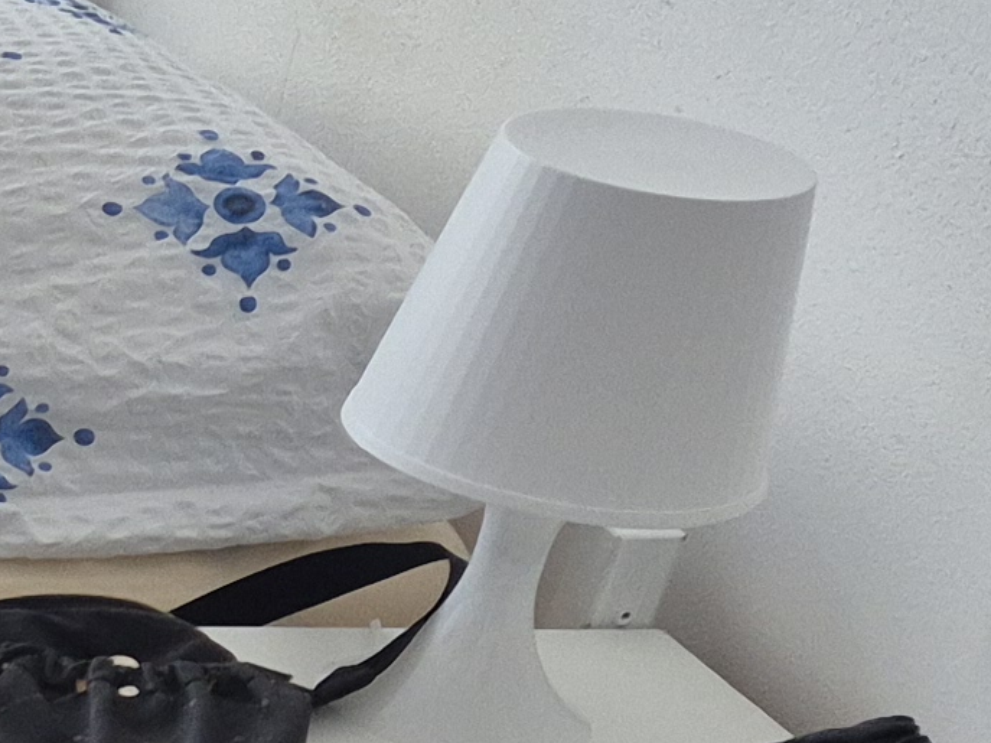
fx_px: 3836
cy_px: 1298
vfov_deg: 10.5
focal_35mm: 134
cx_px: -1398
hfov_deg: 11.9
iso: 250
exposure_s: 1/100
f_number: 1.8
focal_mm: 5.4
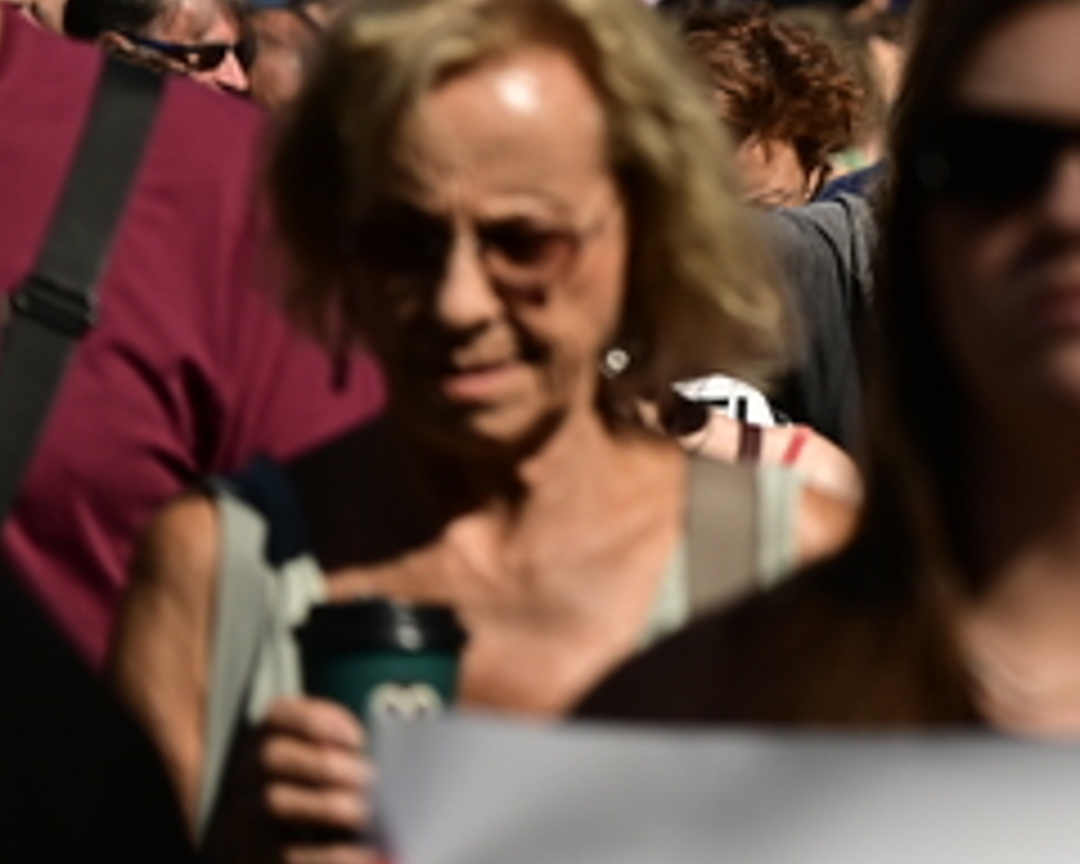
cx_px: 1755
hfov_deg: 5.4
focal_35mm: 356
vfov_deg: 4.3
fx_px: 11379
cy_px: -439
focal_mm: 101
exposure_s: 1/1000
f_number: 4
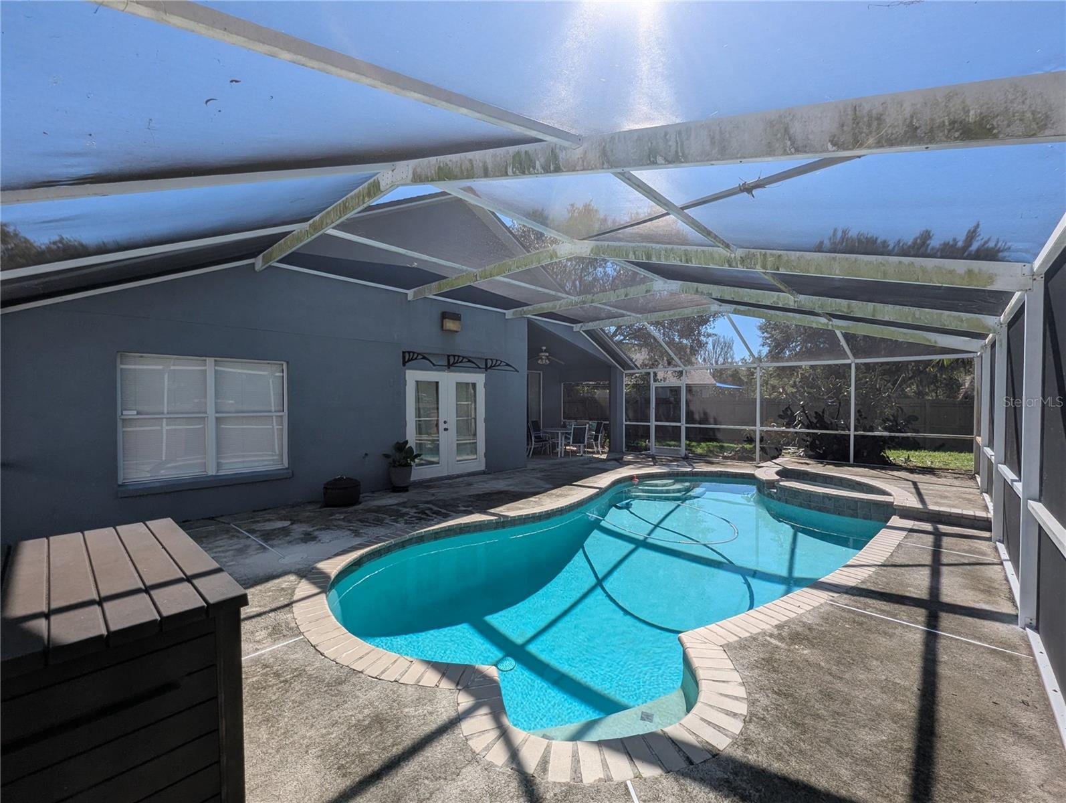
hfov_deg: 106.1
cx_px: 533
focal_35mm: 13
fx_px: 401
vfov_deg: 90.1
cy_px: 402
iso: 37
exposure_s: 1/1057
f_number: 2.2
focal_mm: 1.95
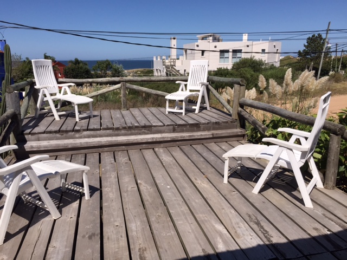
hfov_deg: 61.7
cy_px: 130
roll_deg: +0.3
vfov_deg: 48.2
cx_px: 174
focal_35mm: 29
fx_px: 291
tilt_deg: -15.8
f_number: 2.2
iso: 32
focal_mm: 4.15
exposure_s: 1/4405
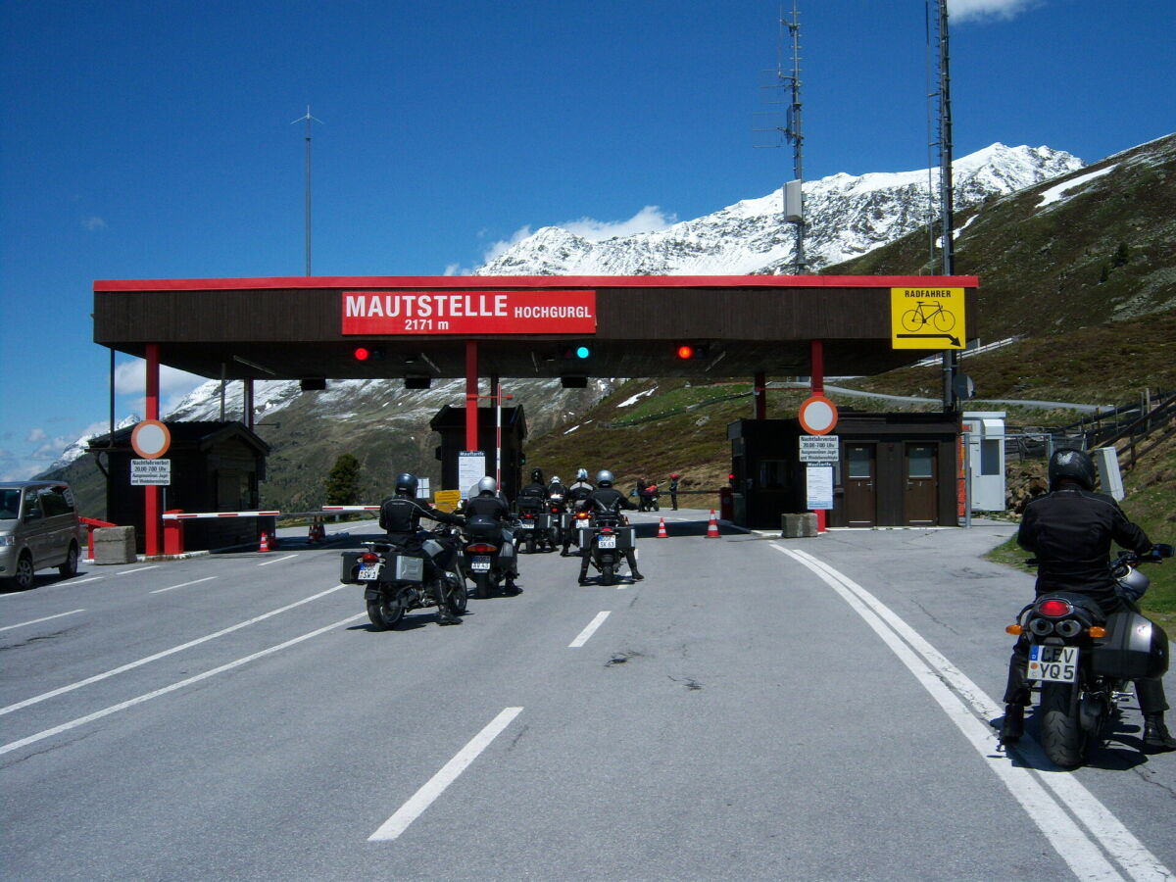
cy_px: 441
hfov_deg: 51.4
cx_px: 588
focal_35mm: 36
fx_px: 1223
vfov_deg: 39.7
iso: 80
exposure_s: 1/1600
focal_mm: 7.5
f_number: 4.8
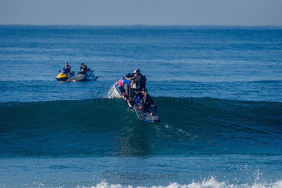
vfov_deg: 2.8
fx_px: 3917
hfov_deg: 4.1
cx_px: 141
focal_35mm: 500
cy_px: 94
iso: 220
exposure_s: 1/2000
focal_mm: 500
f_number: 5.6
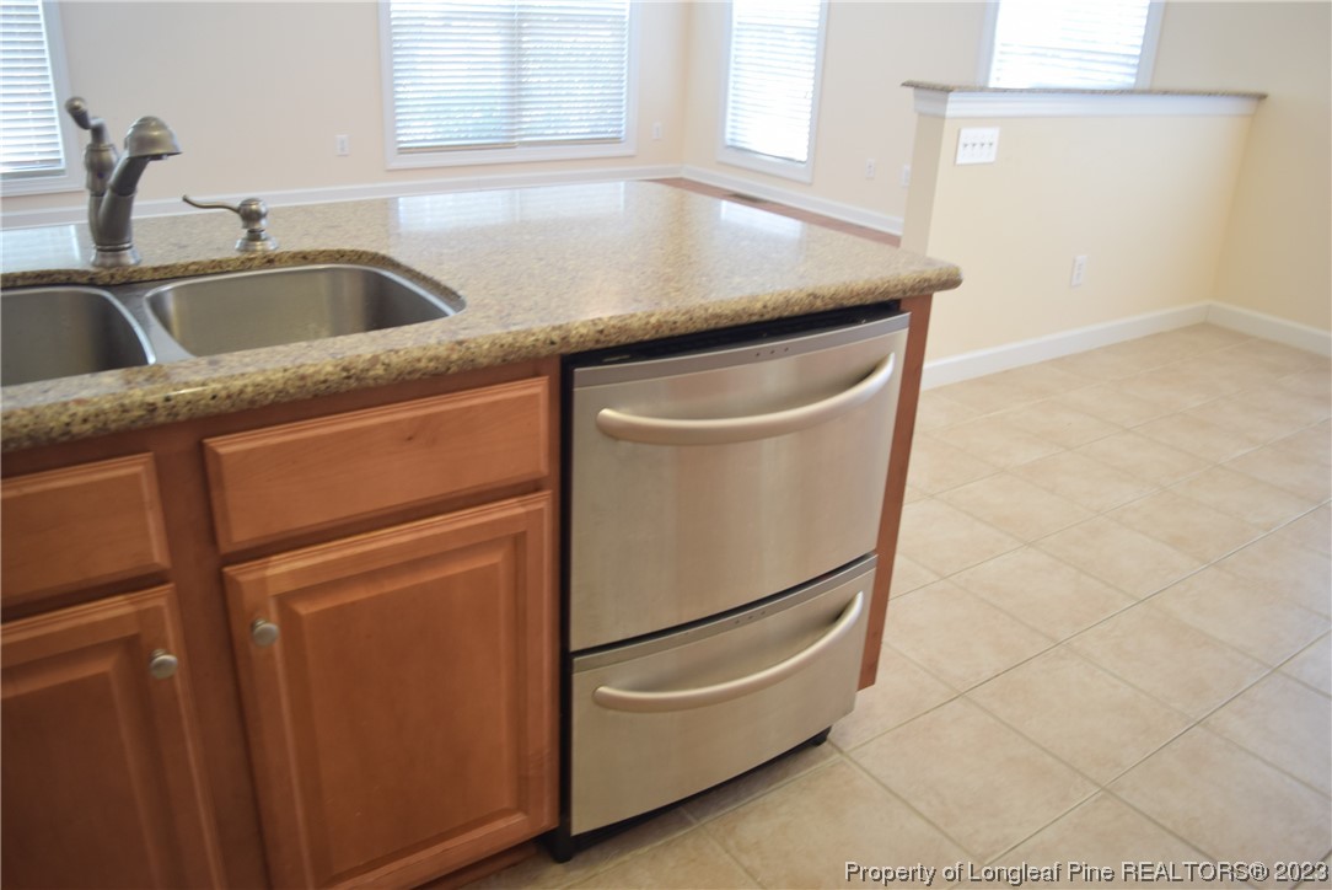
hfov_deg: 67.4
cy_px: 445
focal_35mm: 27
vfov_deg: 48.0
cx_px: 666
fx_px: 999
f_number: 3.5
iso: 400
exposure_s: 1/13
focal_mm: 18
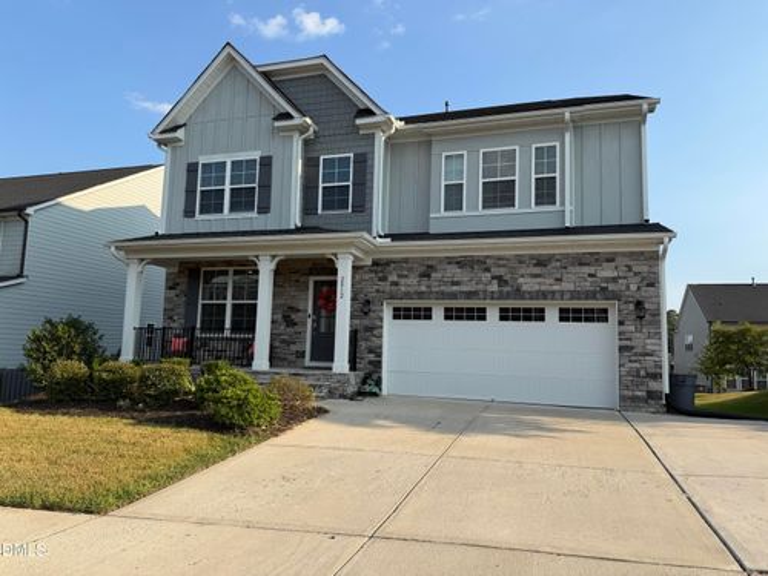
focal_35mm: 24
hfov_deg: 71.6
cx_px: 384
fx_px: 532
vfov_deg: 56.8
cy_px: 288
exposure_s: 1/2703
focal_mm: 6.76
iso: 80
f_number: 1.78
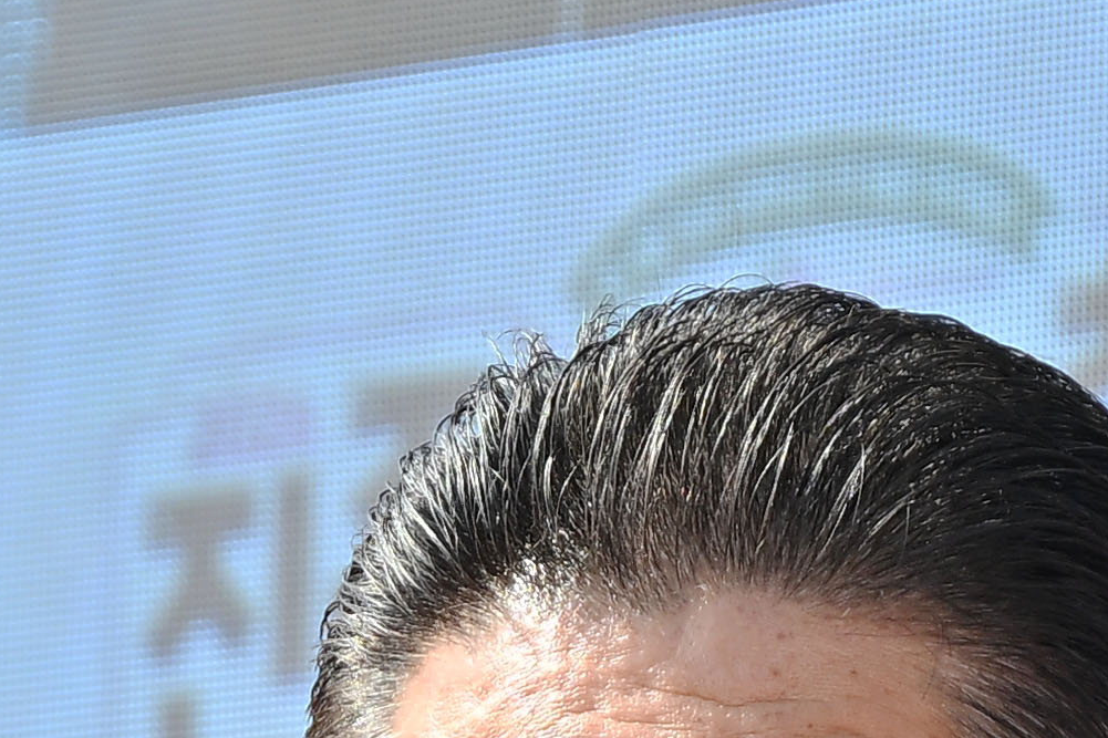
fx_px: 29848
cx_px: -386
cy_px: 1797
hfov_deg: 2.1
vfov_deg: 1.4
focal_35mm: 970
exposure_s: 1/250
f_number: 6.3
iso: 125
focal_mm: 120
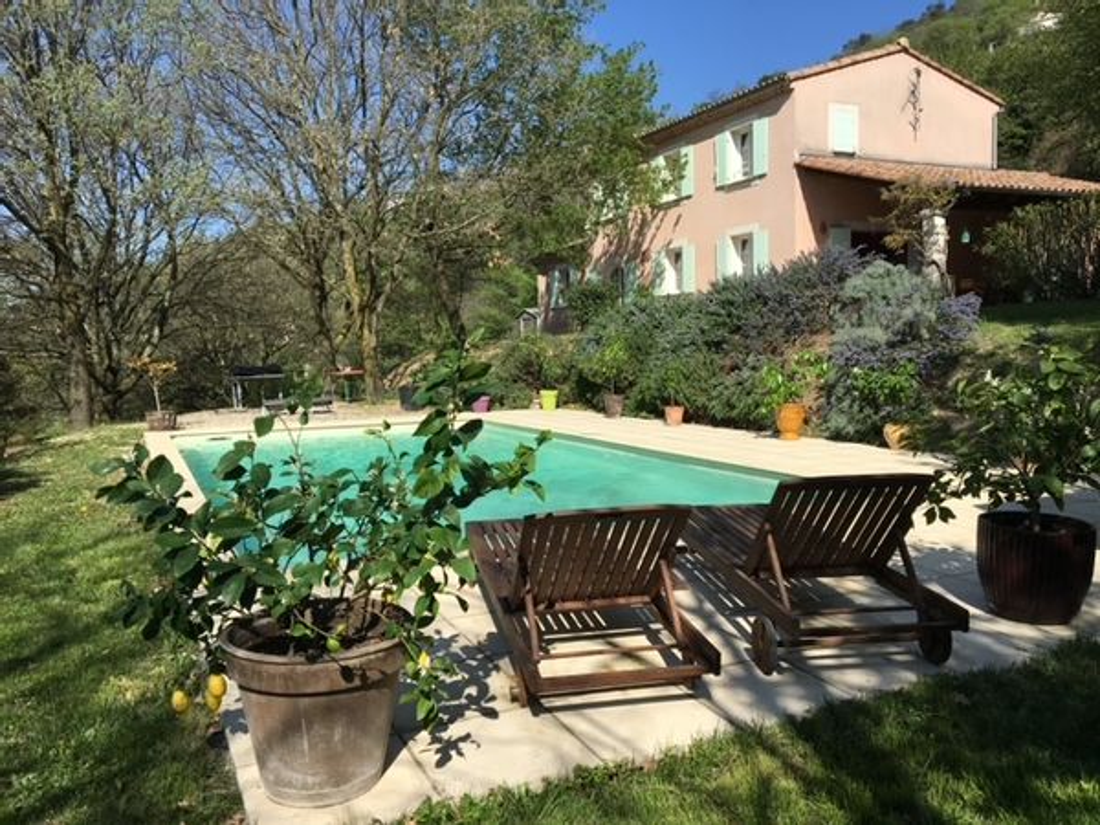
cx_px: 550
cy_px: 412
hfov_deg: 61.7
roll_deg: +2.4
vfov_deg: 48.2
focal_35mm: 29
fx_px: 922
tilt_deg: -2.6
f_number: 2.2
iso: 25
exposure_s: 1/1832
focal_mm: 4.15
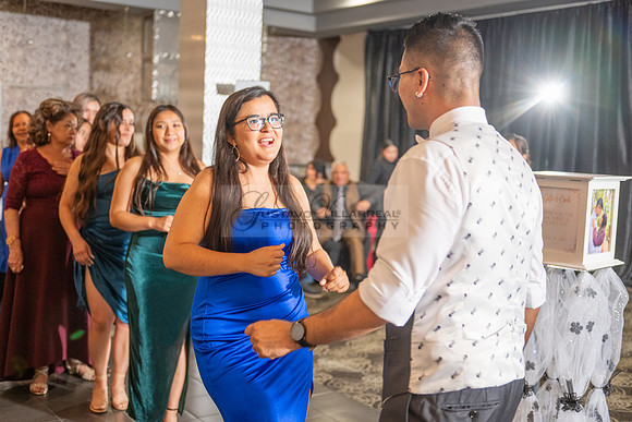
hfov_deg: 43.6
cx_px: 316
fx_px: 790
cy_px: 211
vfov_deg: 29.9
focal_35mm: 45
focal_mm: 45
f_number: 2.8
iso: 800
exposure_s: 1/125
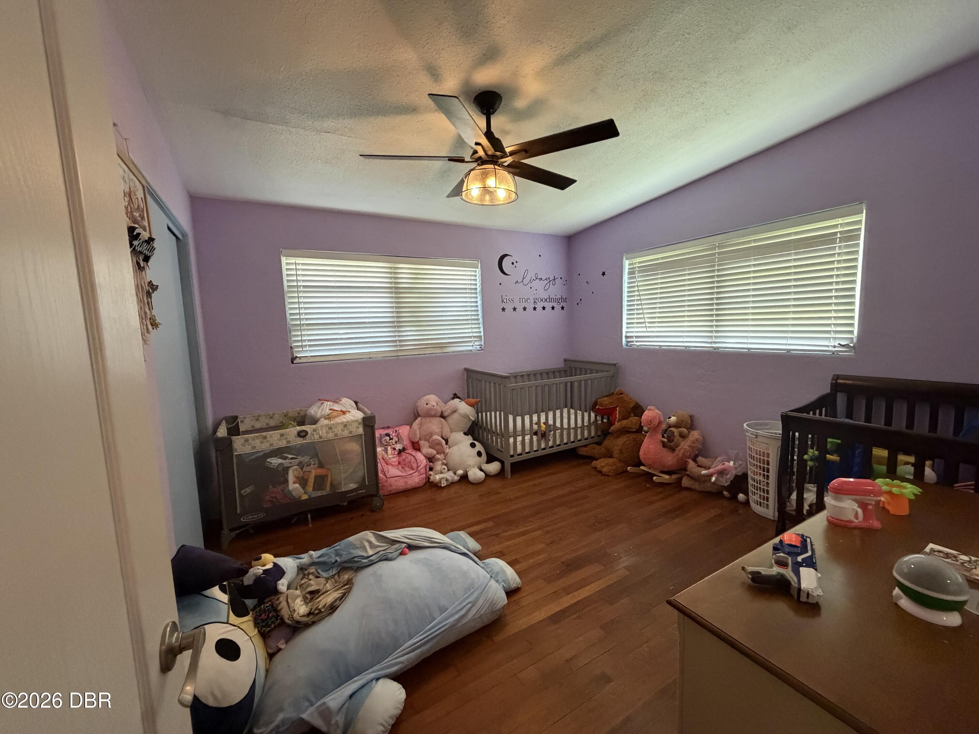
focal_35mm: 14
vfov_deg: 85.7
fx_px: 396
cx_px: 490
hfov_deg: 102.1
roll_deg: +1.9
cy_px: 367
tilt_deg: -6.1
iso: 800
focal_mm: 2.22
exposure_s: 1/60
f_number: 2.2
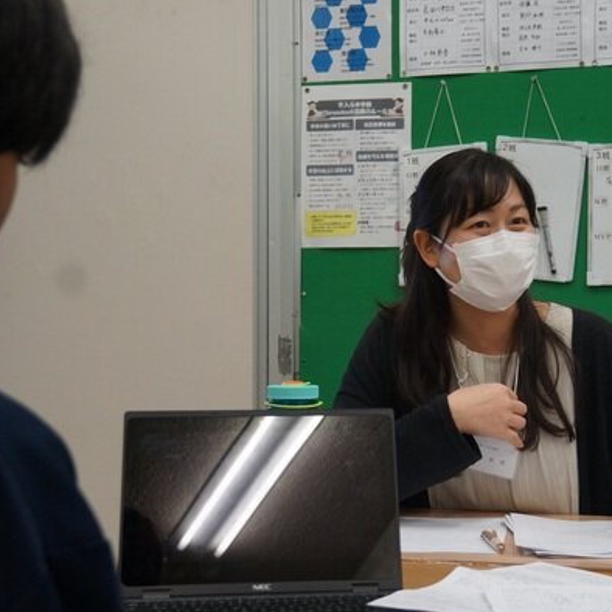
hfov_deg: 24.0
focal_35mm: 72
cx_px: 424
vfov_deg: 24.1
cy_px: 308
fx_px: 1433
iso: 1250
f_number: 4.5
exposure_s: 1/160
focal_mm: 37
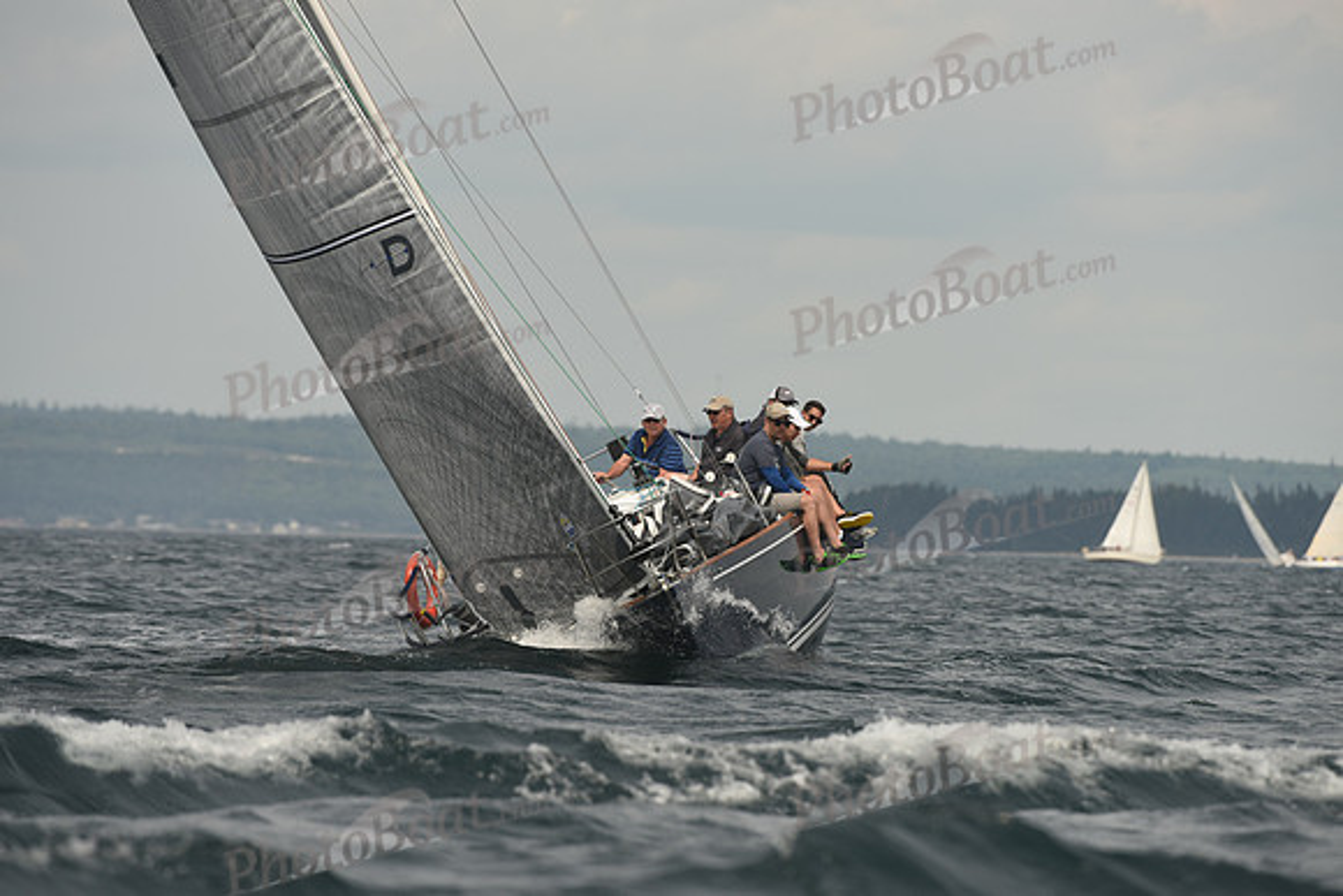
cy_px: 448
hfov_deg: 5.2
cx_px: 672
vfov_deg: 3.4
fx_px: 14925
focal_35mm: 400
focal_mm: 400
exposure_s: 1/1000
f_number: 7.1
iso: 250
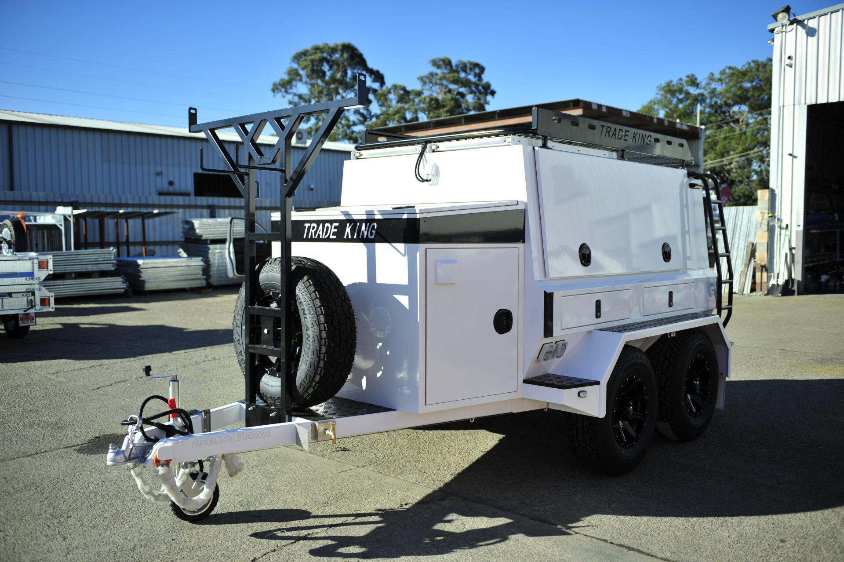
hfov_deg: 55.8
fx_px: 797
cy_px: 281
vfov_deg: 38.8
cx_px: 422
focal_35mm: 34
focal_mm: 34
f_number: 2.8
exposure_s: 1/3200
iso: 200
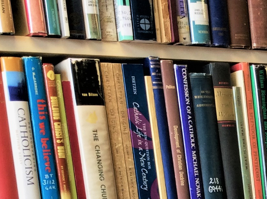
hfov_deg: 18.4
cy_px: 286
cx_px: 343
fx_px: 771
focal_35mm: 100
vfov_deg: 14.0
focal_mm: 3.3
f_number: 2.4
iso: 32
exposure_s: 1/24
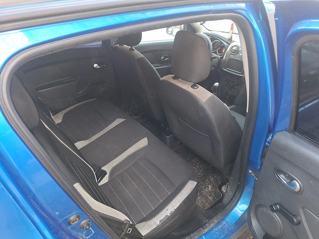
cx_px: 160
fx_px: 212
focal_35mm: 23
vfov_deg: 58.9
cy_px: 120
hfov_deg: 73.9
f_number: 1.8
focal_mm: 5.54
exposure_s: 1/40
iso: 160
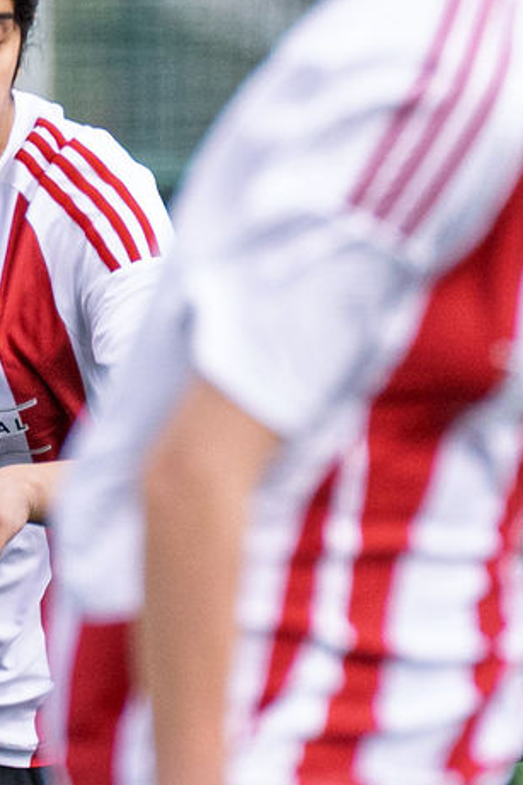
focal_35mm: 2992
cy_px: 302
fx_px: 65245
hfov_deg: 0.5
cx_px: -219
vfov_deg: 0.7
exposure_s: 1/2000
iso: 900
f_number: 5.6
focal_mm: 400
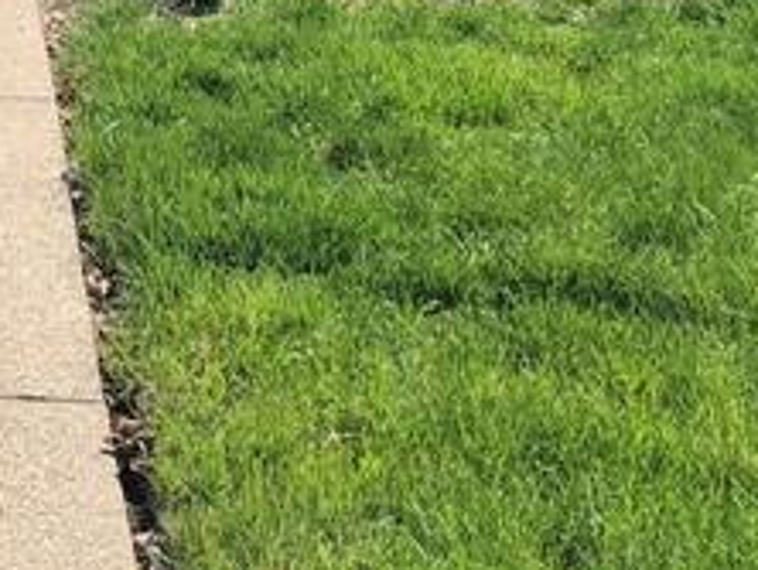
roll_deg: -1.2
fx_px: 2828
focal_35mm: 129
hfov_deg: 14.4
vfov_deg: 10.9
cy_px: -420
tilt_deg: -2.7
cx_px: -311
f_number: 1.8
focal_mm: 3.99
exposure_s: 1/1245
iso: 20
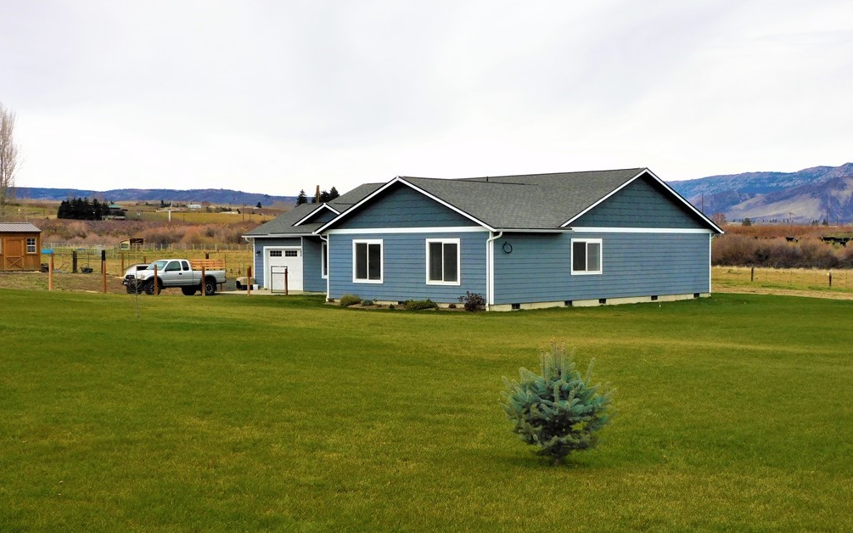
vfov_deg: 24.0
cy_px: 279
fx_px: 1255
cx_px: 425
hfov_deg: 37.5
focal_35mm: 54
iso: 125
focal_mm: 9
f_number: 4
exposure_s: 1/160
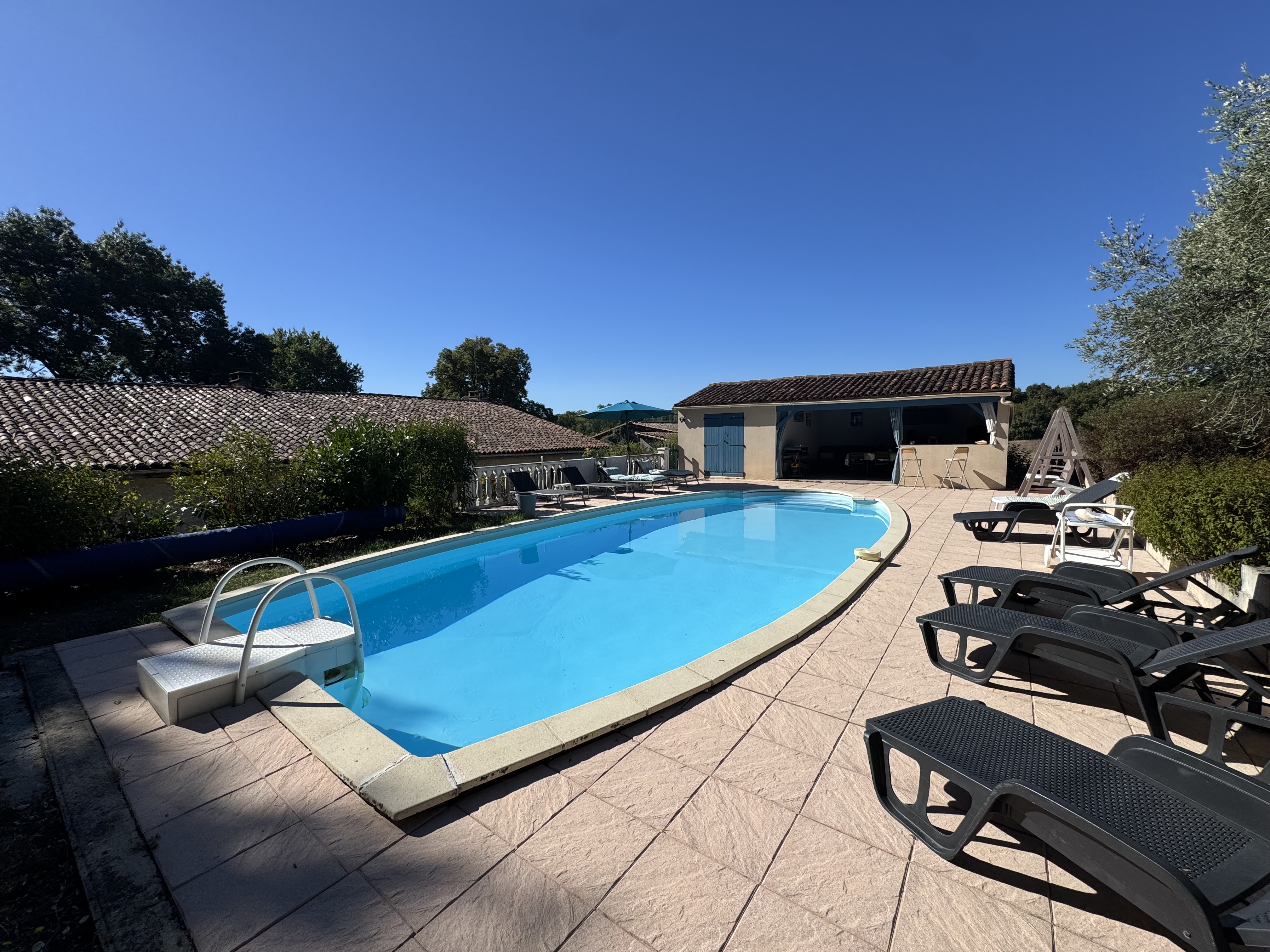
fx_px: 514
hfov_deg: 102.1
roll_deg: +1.3
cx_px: 635
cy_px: 476
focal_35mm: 14
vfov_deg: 85.7
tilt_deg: -4.1
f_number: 2.2
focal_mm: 2.22
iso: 50
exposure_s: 1/2985
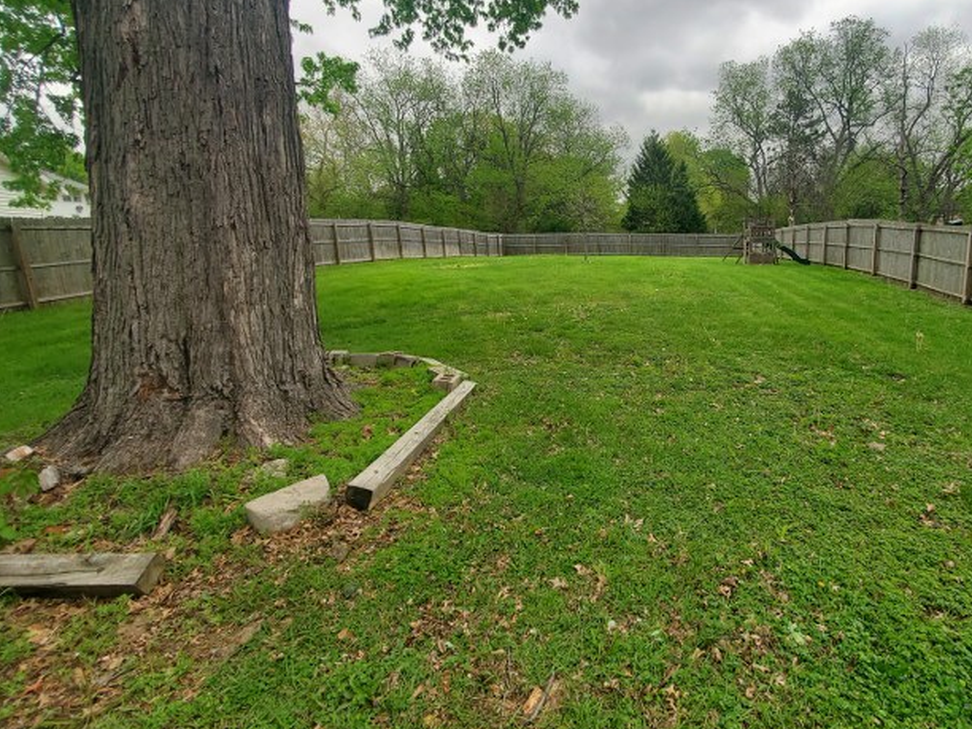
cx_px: 605
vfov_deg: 74.6
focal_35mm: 17
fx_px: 477
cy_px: 335
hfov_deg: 89.3
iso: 50
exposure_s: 1/885
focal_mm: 1.8
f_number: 2.2
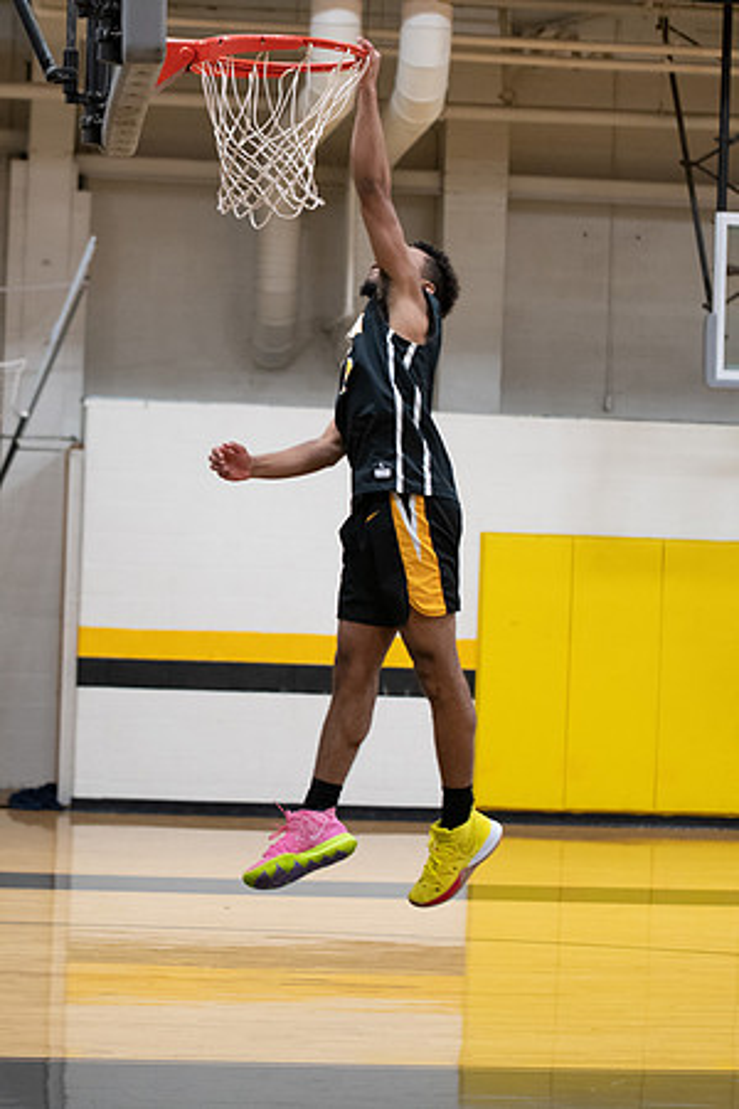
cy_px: 554
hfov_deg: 13.0
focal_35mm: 105
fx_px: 3233
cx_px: 370
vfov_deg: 19.5
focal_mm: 70
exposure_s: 1/200
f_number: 2.8
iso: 2000
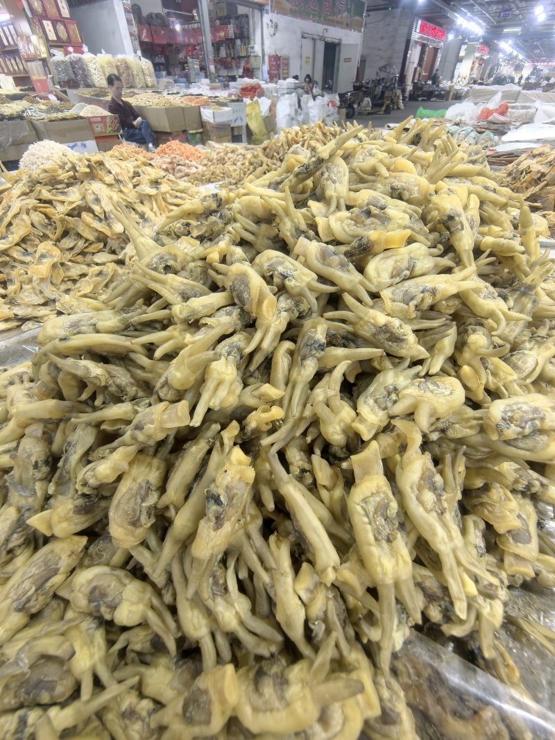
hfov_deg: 85.7
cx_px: 278
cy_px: 370
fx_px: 299
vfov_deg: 102.1
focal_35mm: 14
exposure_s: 1/50
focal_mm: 1.95
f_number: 2.2
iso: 320
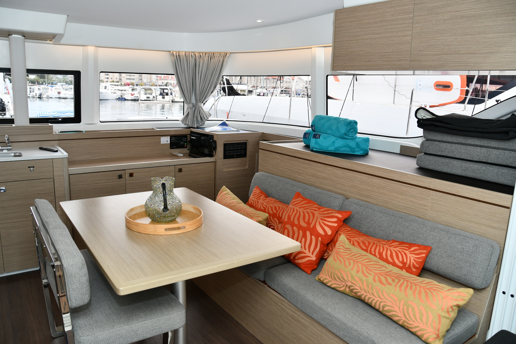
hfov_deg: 67.4
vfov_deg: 47.9
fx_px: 387
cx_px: 258
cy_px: 172
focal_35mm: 27
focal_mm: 18
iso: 200
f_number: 5.6
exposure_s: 1/125
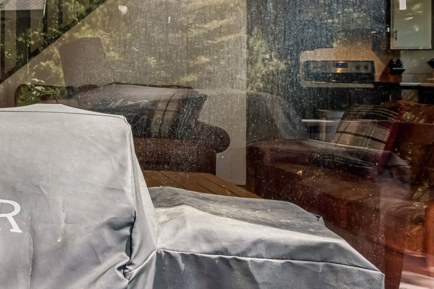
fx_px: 688
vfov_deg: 23.5
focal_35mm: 57
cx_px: -231
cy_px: 68
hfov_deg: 25.5
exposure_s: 1/20
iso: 100
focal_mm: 16.3
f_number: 13
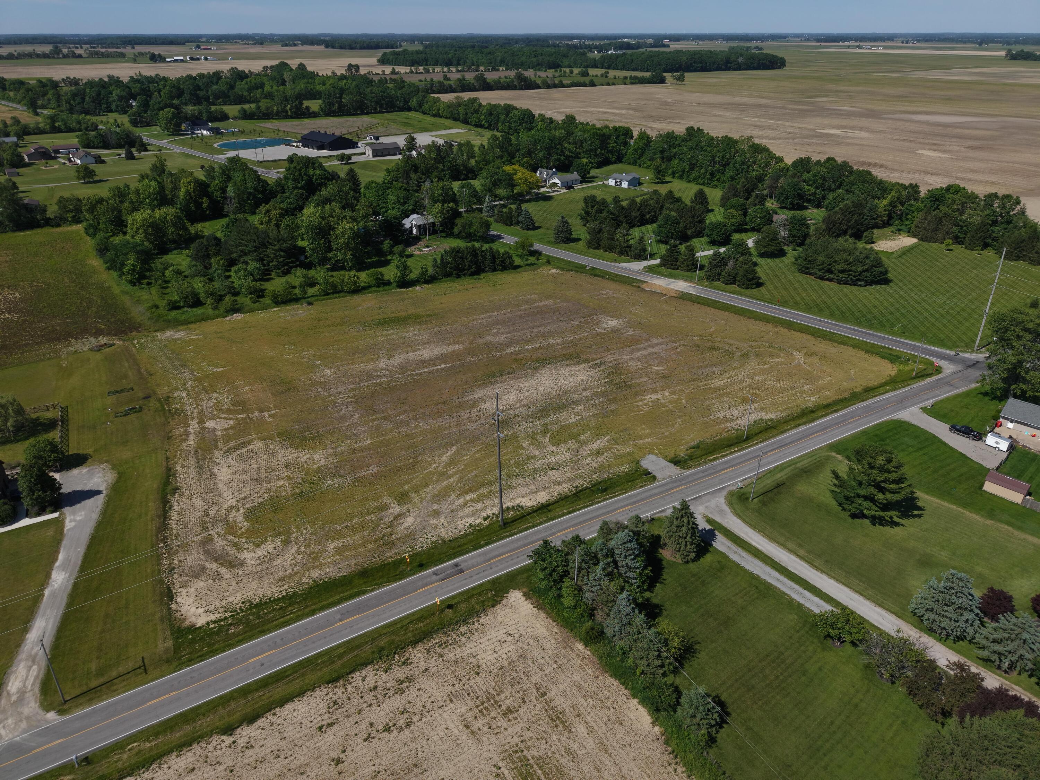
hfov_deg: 71.6
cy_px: 390
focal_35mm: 24
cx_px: 520
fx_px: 721
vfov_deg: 56.8
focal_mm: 8.67
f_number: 1.8
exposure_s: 1/6000
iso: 110
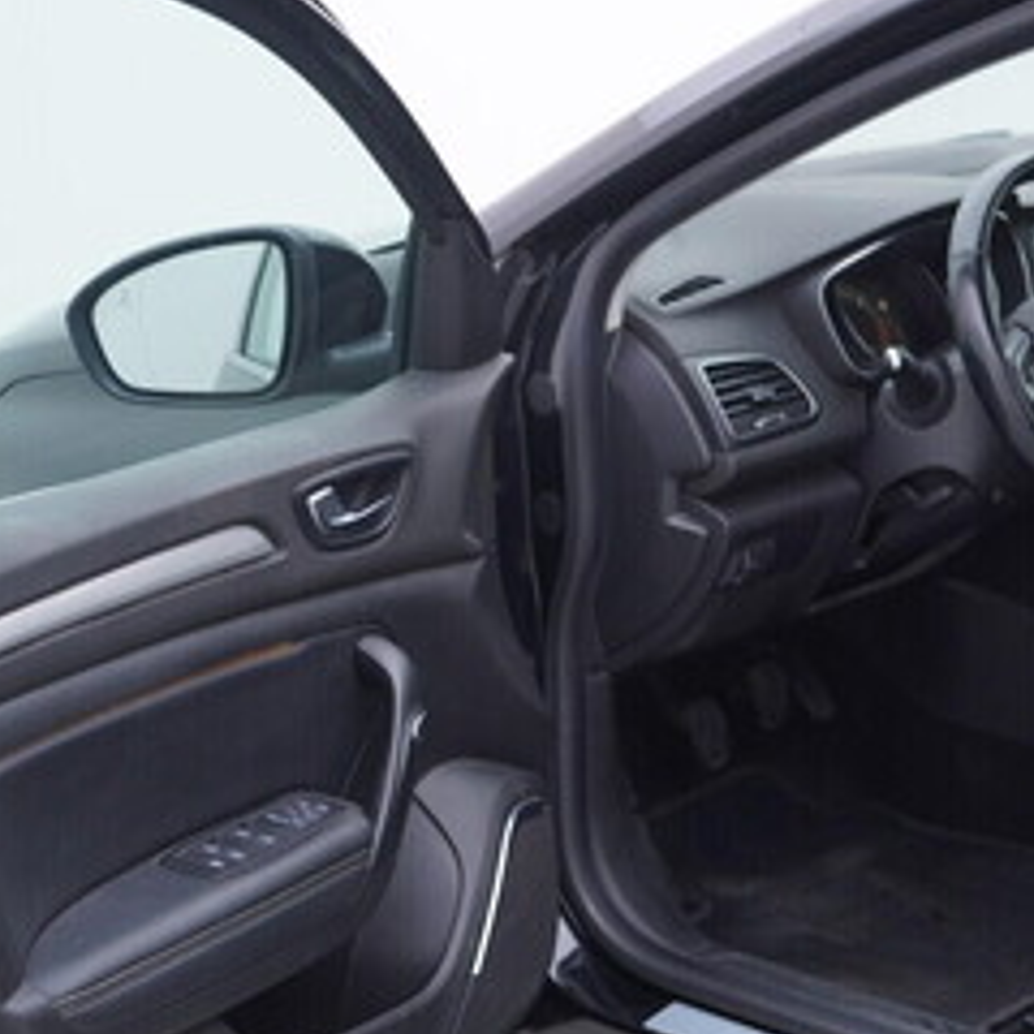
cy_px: 536
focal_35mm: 70
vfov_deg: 24.7
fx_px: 2366
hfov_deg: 24.5
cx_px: 685
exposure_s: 1/50
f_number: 3.2
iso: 125
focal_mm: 24
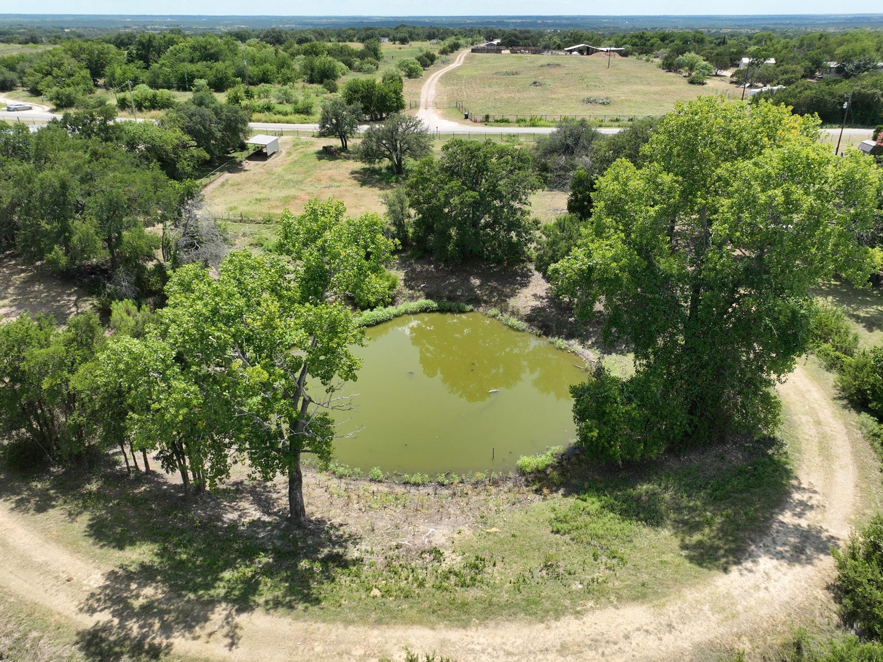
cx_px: 458
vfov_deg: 54.9
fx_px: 638
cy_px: 321
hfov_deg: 69.4
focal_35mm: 25
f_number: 2.8
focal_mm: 12.29
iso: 140
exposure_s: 1/1600
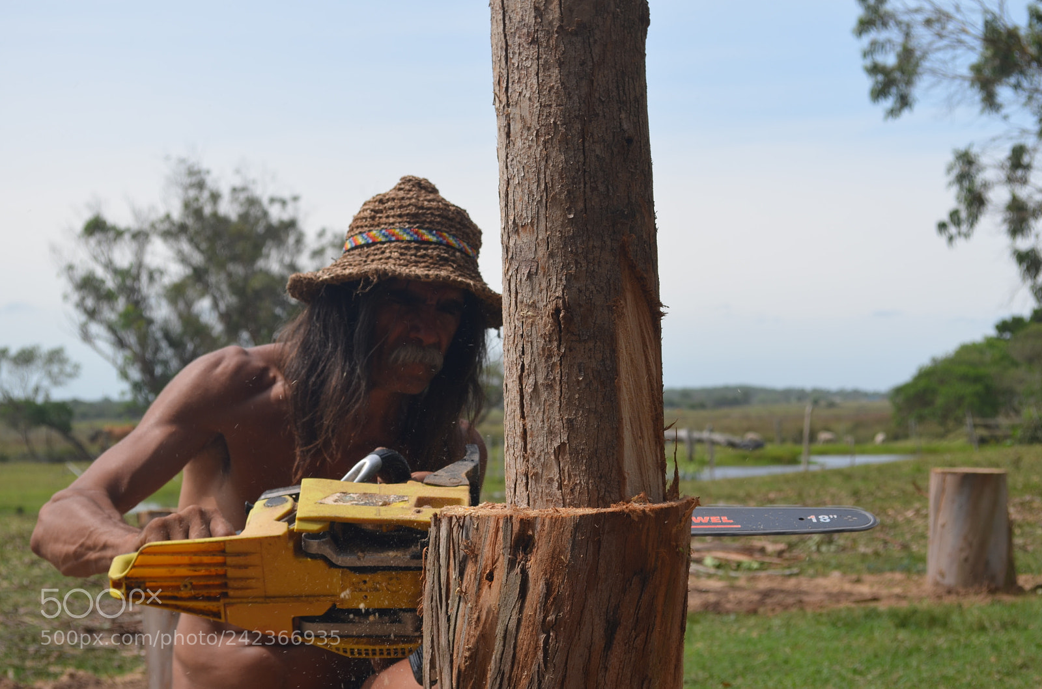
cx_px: 521
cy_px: 344
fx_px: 2382
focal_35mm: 82
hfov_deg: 24.7
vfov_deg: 16.5
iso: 100
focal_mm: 55
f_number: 8
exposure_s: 1/250
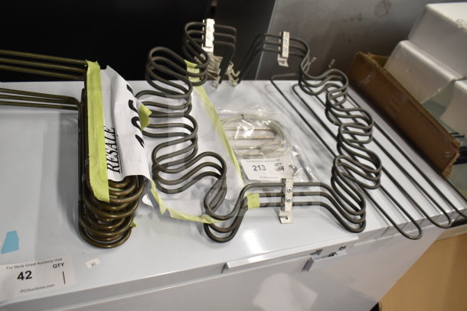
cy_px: 156
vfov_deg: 41.7
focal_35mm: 32
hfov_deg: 59.5
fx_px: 409
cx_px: 234
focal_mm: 21
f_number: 3.8
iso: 720
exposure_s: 1/30
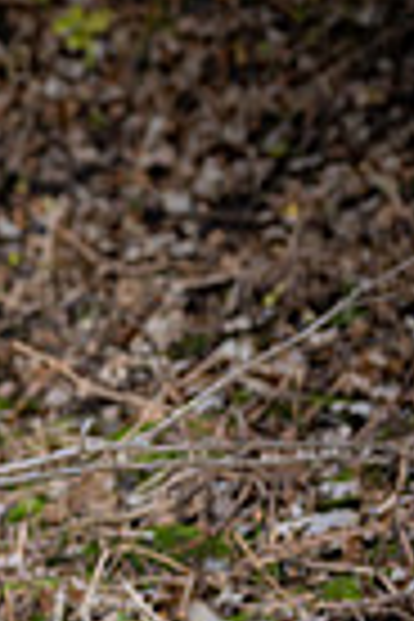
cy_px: 632
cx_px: -846
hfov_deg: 3.7
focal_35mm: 357
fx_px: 6158
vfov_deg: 5.8
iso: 200
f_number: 3.5
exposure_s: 1/125
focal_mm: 85
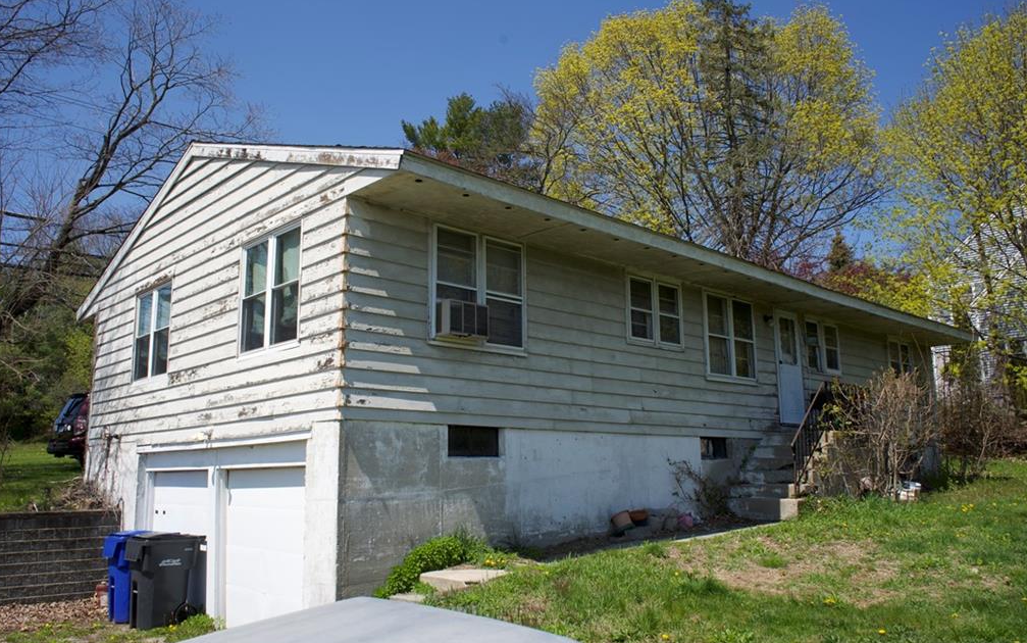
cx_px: 513
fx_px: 812
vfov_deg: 43.2
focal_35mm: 29
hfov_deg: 64.6
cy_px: 330
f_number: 10
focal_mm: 28
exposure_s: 1/160
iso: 100
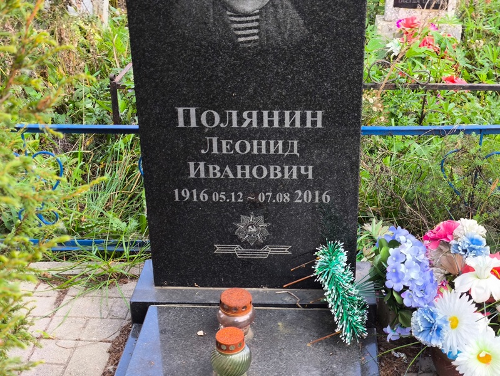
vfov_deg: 29.1
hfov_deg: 38.2
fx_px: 723
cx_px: 250
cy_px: 188
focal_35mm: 50
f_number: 1.7
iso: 50
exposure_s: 1/145
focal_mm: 4.71
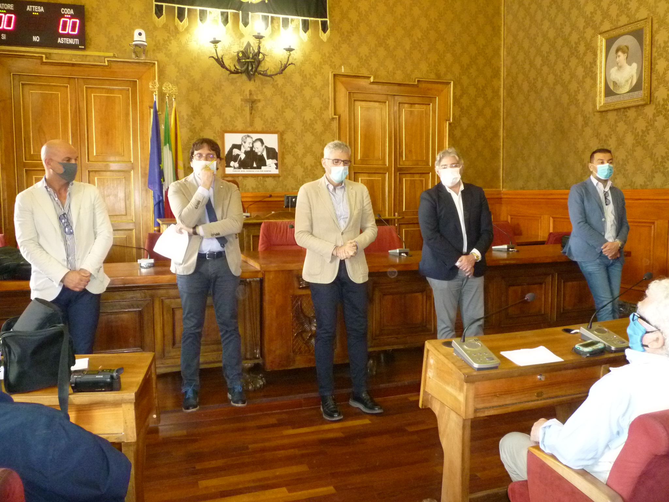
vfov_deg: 48.2
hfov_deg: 61.7
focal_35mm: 29
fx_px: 560
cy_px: 251
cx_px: 334
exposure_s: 1/30
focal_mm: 5.2
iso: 640
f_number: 3.3
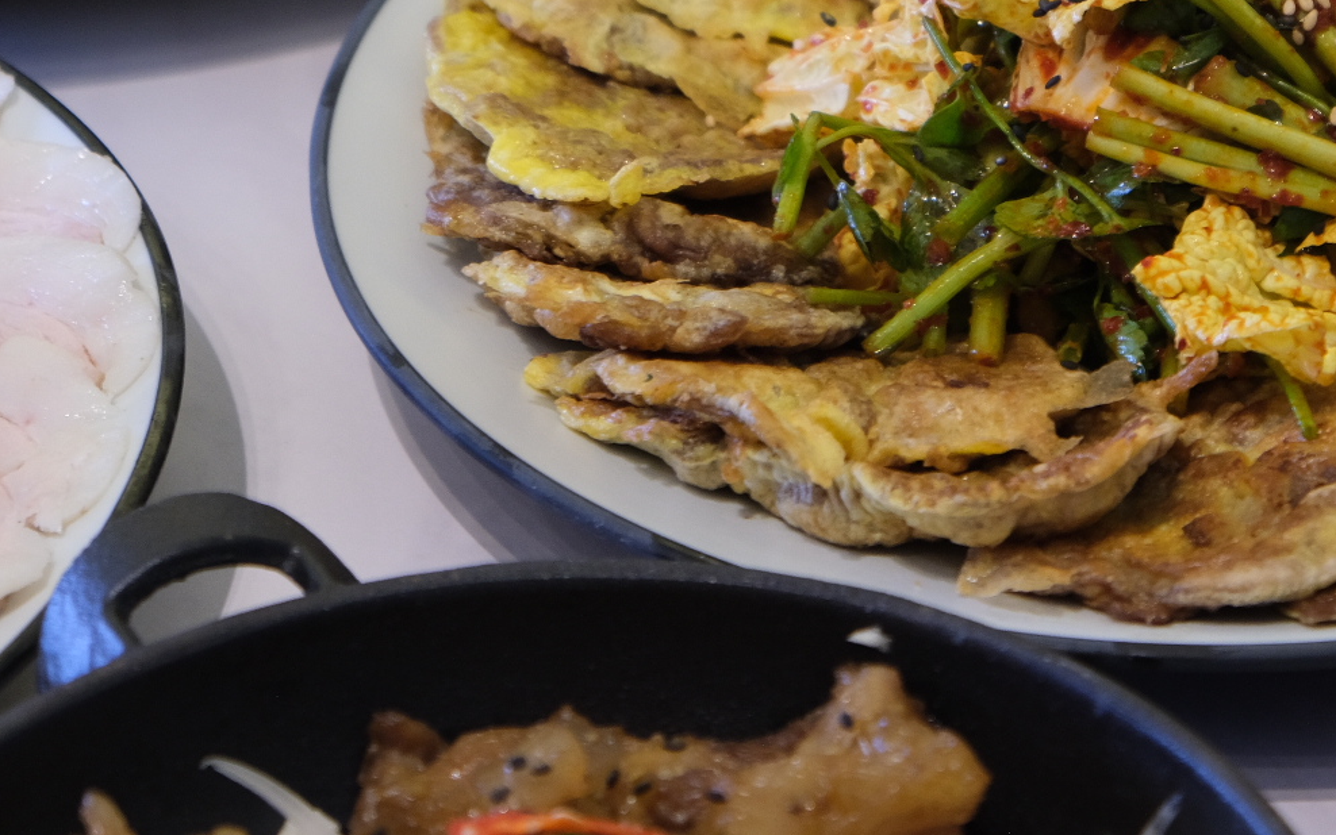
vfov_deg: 8.6
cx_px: 1156
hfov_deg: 13.7
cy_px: 204
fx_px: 5536
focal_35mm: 152
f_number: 4
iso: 800
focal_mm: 55
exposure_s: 1/38
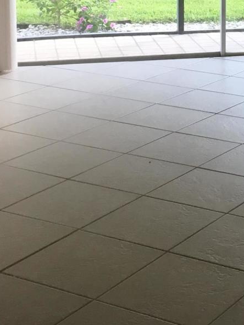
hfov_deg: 14.8
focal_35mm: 98
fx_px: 921
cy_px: -22
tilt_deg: -7.2
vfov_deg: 19.3
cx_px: 250
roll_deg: -1.3
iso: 25
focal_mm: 4.15
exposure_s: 1/40
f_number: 2.2
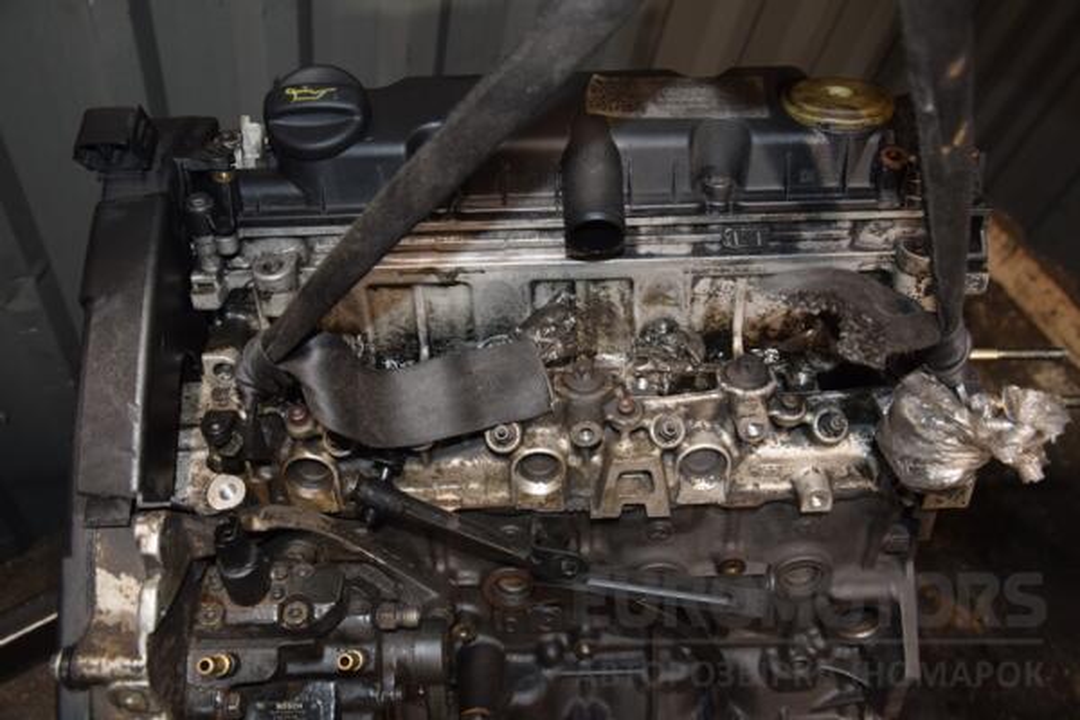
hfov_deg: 53.1
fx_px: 1080
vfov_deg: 36.9
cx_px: 540
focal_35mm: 36
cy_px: 360
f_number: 5
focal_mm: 24
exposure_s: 1/60
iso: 800
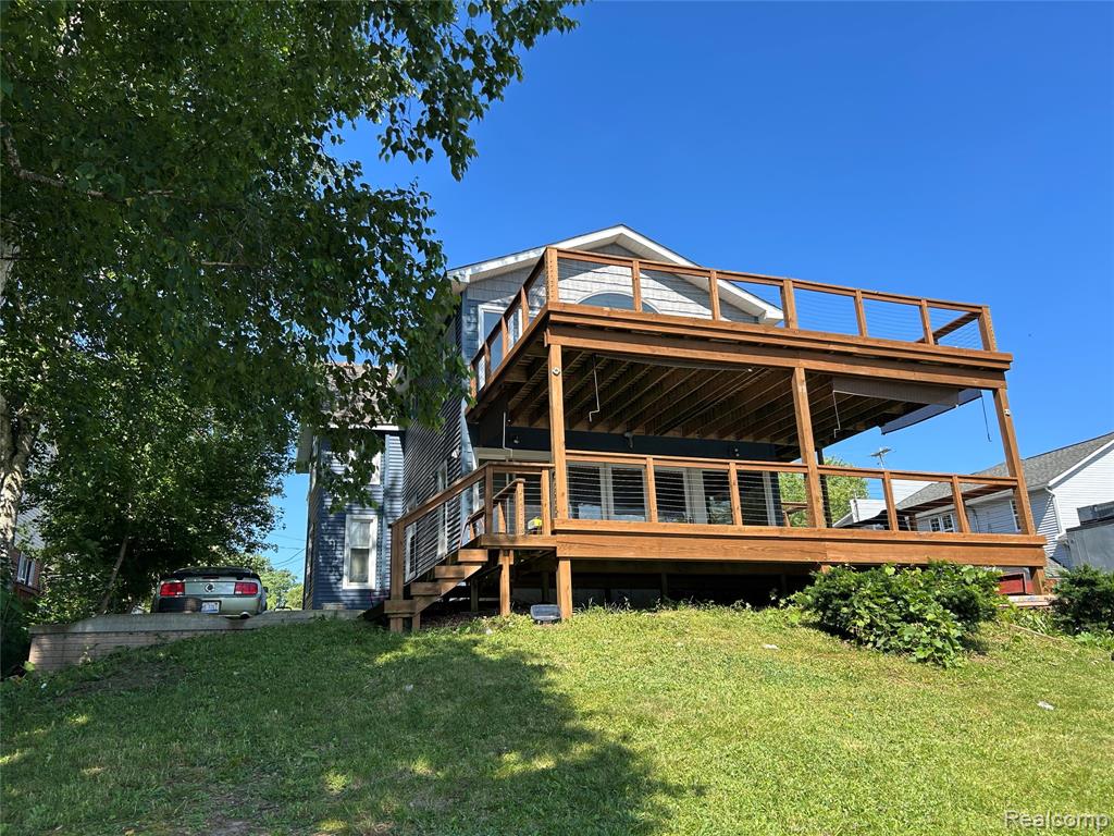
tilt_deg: +17.7
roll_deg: +1.9
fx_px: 837
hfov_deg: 67.3
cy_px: 418
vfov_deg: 53.1
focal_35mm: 26
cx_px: 557
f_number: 1.5
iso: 50
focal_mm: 5.7
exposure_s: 1/1488
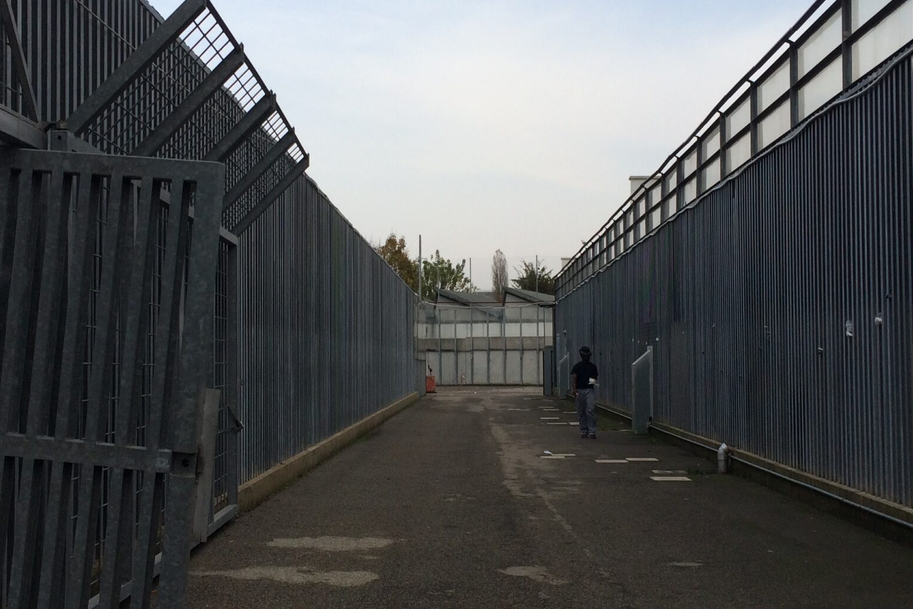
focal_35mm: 50
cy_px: 306
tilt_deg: +0.6
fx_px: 1268
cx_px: 439
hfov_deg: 39.6
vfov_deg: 27.0
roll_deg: +0.8
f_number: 2.2
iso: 32
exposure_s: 1/1026
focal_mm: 4.15
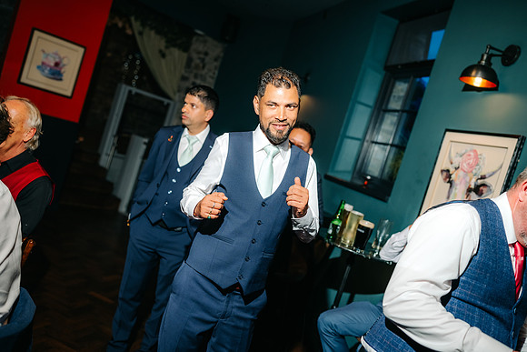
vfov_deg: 37.9
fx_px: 512
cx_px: 264
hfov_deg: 54.4
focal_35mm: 35
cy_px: 176
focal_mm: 35
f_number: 2.2
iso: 400
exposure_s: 1/200
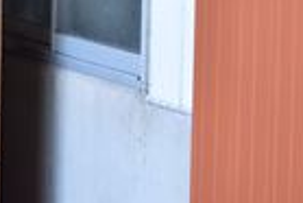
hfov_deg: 6.8
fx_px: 2501
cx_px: -146
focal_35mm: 297
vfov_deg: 4.6
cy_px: -131
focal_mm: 55
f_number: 6.3
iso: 1250
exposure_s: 1/320
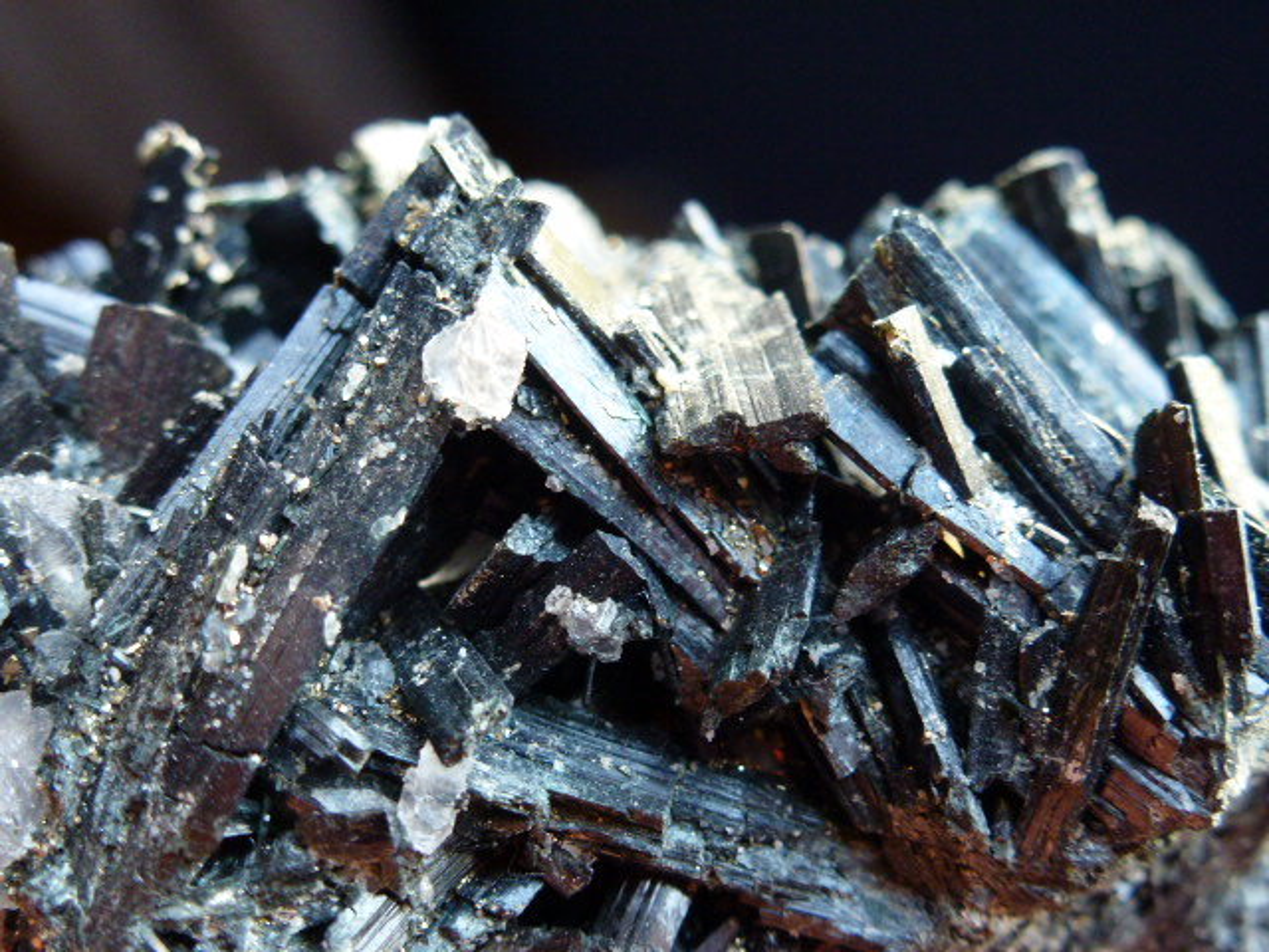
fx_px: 1650
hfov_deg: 42.1
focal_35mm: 45
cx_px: 634
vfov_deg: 32.2
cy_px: 476
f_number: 4
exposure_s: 1/60
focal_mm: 8
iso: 400
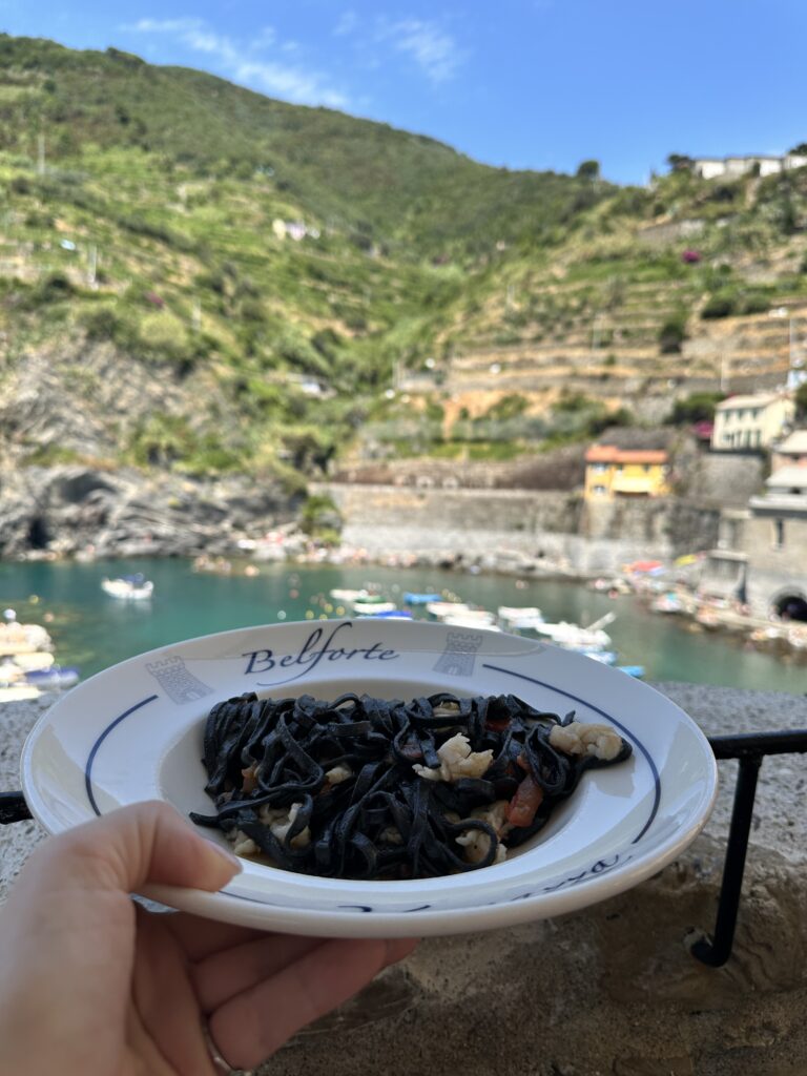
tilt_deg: -1.5
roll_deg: +0.4
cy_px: 538
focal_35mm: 24
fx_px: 746
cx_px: 404
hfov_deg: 56.8
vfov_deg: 71.6
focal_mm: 6.86
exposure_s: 1/1988
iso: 80
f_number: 1.78
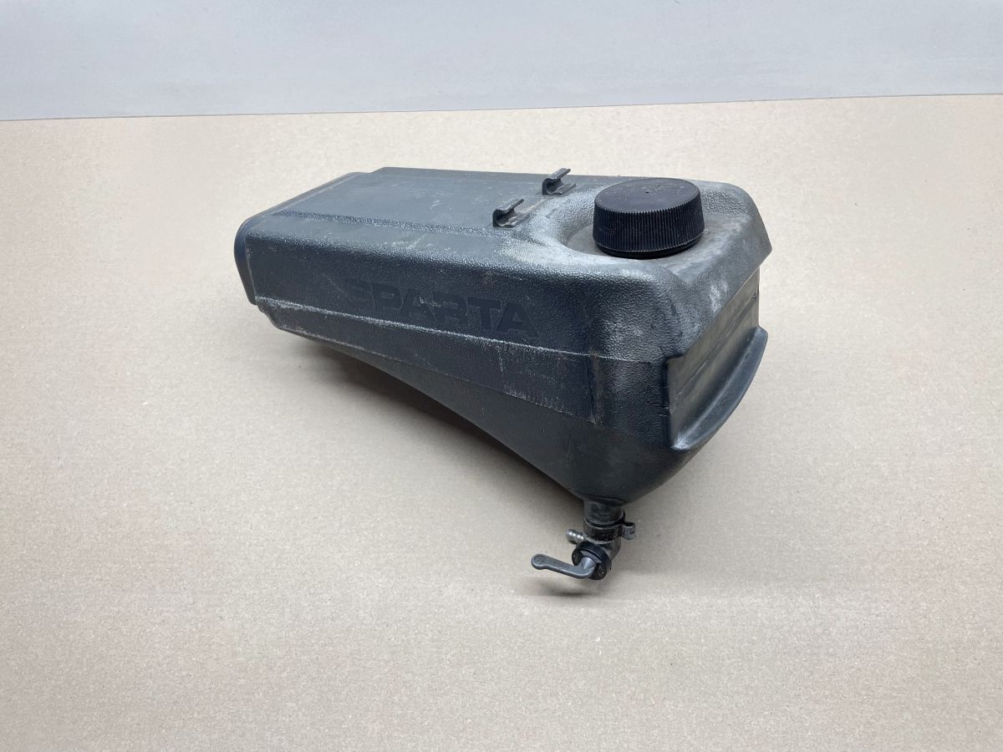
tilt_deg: -58.0
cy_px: 376
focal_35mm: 26
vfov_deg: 53.1
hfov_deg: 67.3
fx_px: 753
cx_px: 502
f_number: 1.6
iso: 100
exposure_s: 1/100
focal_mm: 4.2
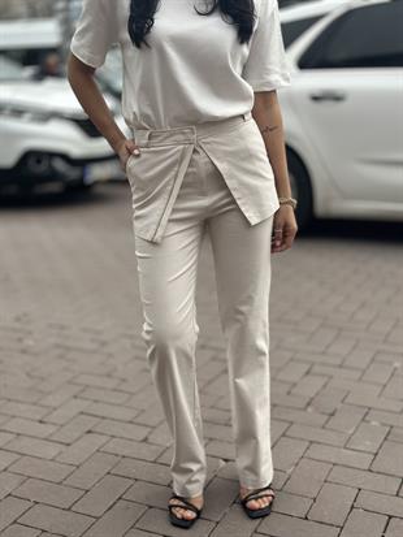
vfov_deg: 39.6
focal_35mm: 48
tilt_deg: -12.0
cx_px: 202
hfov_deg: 30.3
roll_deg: +5.2
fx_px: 745
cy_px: 268
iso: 100
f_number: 1.78
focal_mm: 6.86
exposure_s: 1/3597
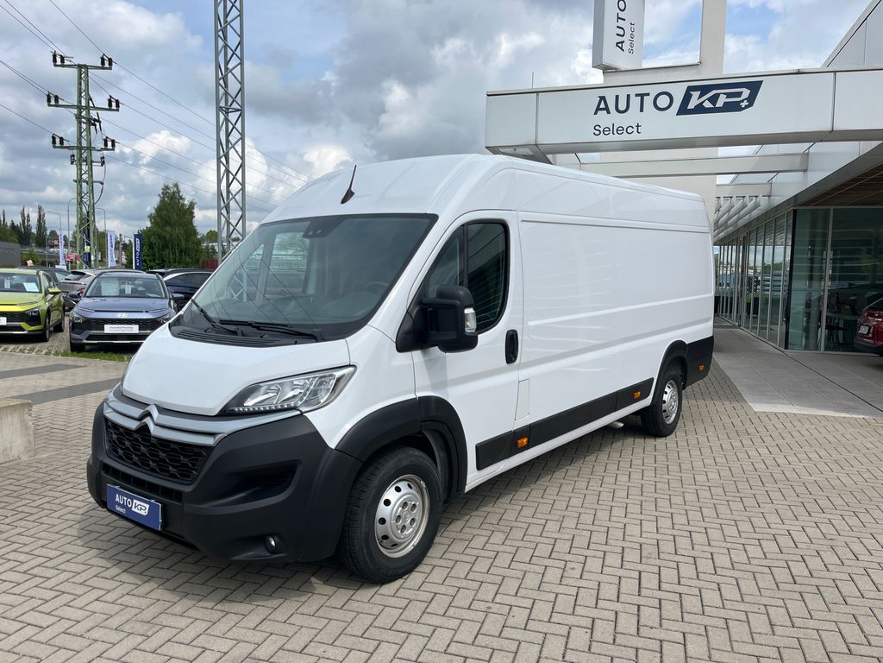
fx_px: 663
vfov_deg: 53.1
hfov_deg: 67.3
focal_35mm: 26
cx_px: 442
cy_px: 332
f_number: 1.6
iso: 50
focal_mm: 5.1
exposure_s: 1/4149
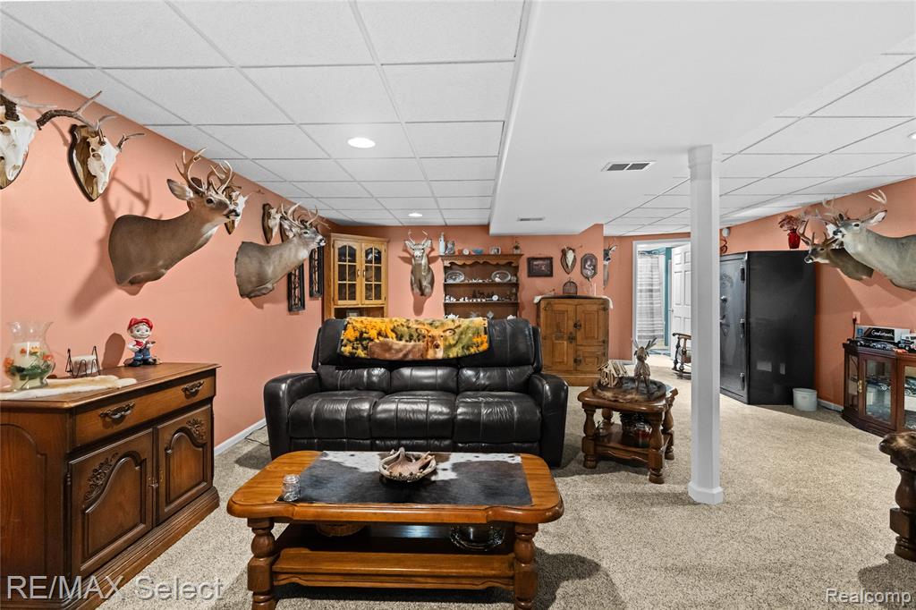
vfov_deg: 73.7
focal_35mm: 16
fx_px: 407
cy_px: 305
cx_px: 458
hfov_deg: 96.8
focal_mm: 16
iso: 6400
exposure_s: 1/20
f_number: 4
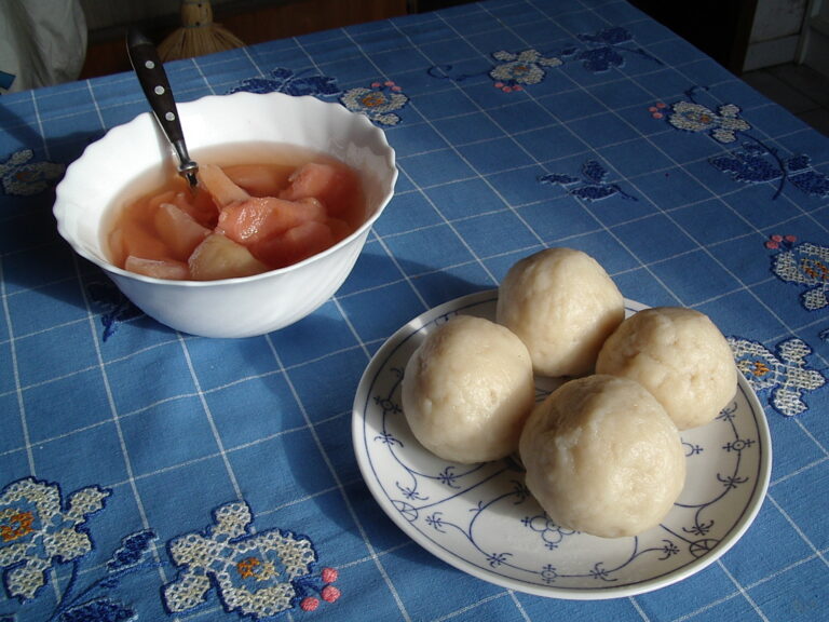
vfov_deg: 37.7
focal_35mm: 38
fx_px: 910
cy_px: 311
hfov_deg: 49.0
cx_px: 414
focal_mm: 5.8
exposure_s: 1/160
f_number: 4.8
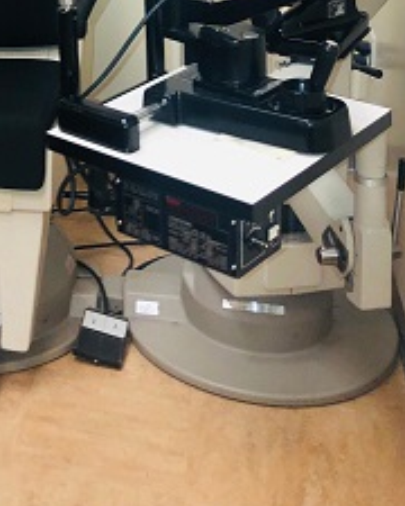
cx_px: -54
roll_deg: +2.6
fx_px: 1094
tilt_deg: -4.3
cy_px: -155
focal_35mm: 73
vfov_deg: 23.1
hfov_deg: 19.9
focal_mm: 3.99
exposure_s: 1/13
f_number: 1.8
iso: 32
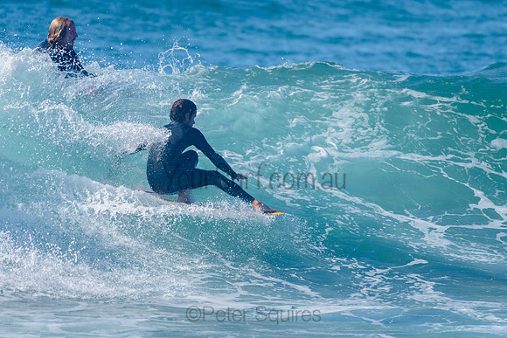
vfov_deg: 2.2
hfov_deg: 3.4
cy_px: 133
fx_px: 8632
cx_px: 225
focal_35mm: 613
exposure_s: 1/2000
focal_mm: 500
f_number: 5.6
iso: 200
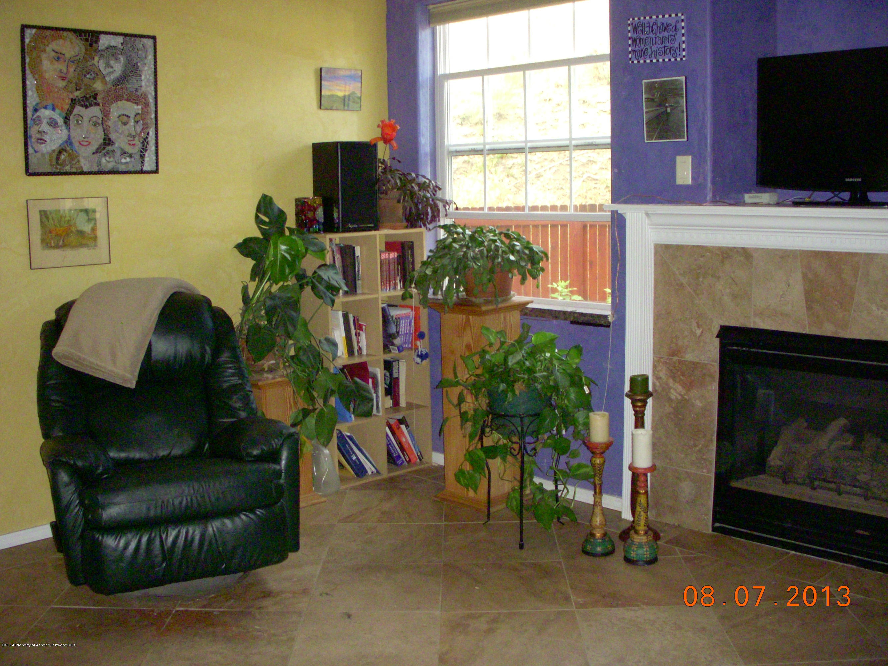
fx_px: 975
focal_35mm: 38
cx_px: 444
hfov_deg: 49.0
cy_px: 333
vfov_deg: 37.7
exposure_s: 1/250
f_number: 3.3
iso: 800
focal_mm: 6.3
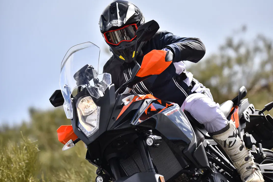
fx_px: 2458
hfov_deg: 6.4
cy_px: 90
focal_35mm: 324
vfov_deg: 4.2
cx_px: 143
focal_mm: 300
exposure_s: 1/1600
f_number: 5.6
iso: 400
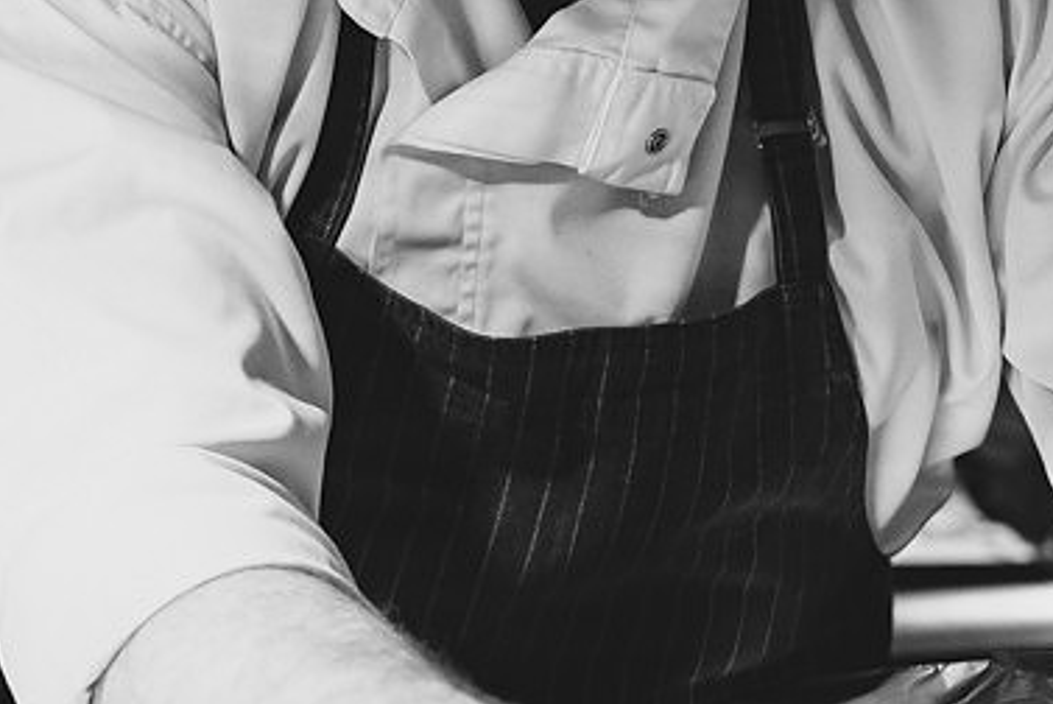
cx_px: 500
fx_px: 3337
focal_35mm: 114
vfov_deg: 11.8
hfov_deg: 17.9
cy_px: -105
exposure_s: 1/100
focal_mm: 43
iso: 2000
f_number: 3.2
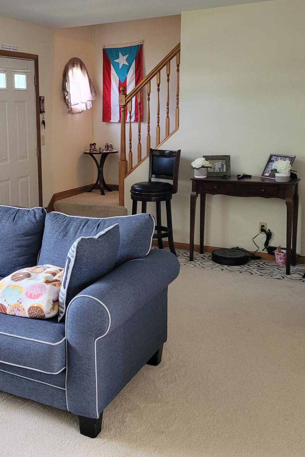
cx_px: 62
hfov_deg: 31.8
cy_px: 199
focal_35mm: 41
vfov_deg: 47.3
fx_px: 521
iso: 250
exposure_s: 1/40
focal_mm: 5.4
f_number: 1.8
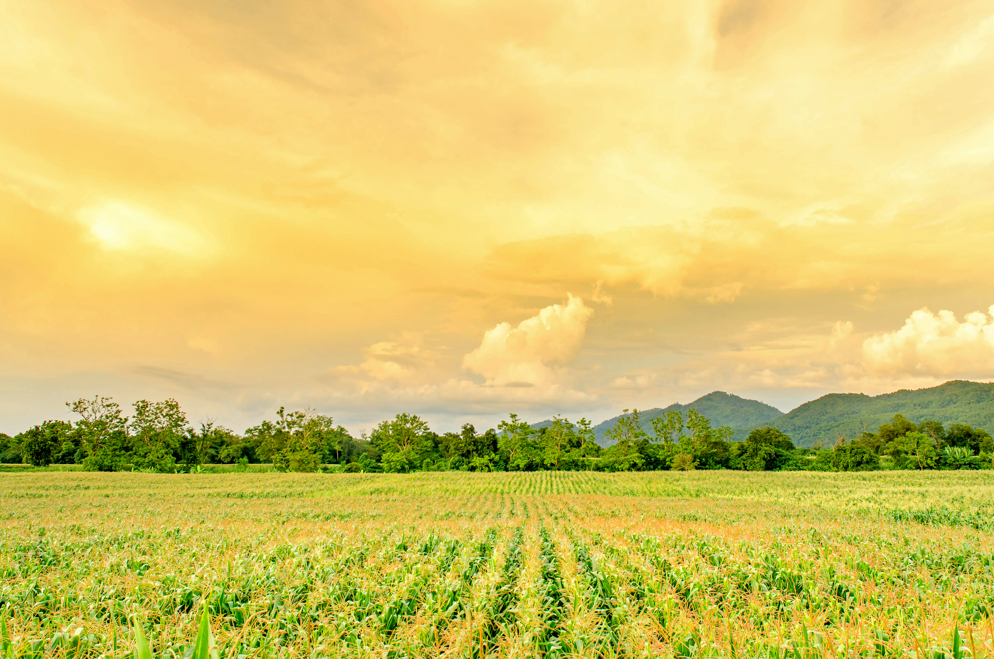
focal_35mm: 33
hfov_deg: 57.3
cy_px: 330
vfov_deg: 39.8
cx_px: 497
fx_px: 909
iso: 100
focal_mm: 22
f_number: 8
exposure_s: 1/100
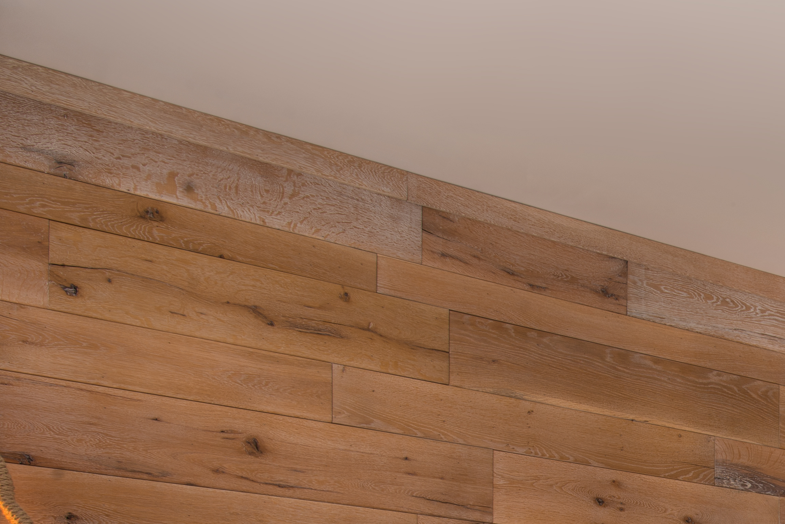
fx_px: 1396
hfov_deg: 26.4
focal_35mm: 64
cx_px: 1032
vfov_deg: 18.8
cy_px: 781
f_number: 11
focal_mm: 20
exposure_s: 1/2.5
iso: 100
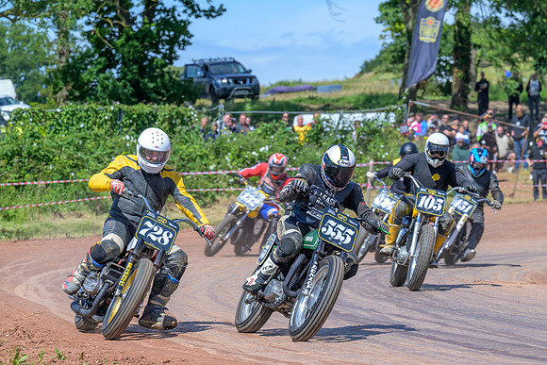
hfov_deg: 9.6
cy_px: 203
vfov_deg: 6.4
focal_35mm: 215
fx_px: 3265
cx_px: 295
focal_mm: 175
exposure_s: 1/400
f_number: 7.1
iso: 110
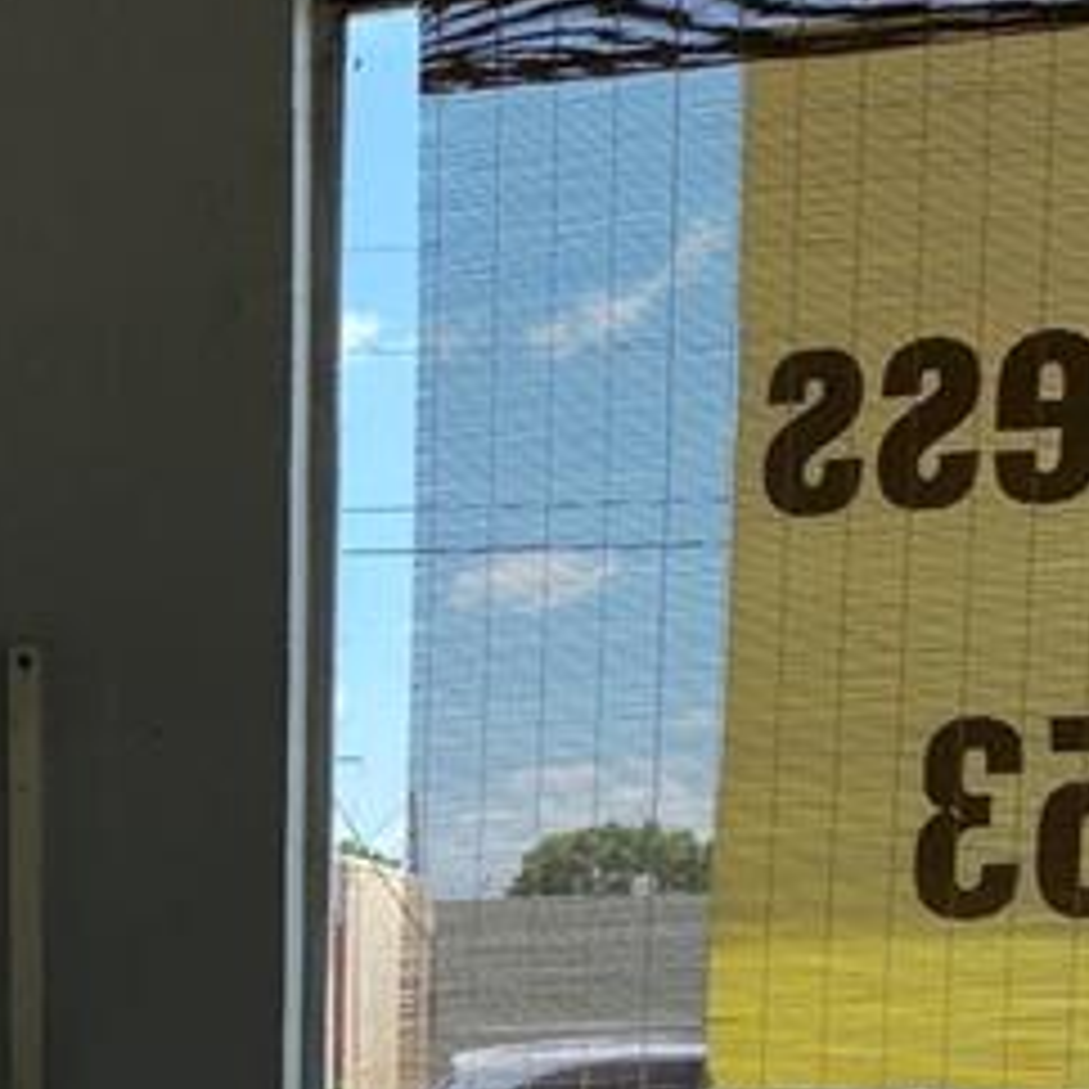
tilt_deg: -5.4
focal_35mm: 73
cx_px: -126
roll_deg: -0.5
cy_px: 1332
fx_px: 2598
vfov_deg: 21.8
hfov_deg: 22.3
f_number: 1.8
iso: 32
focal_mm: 4.25
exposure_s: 1/1218
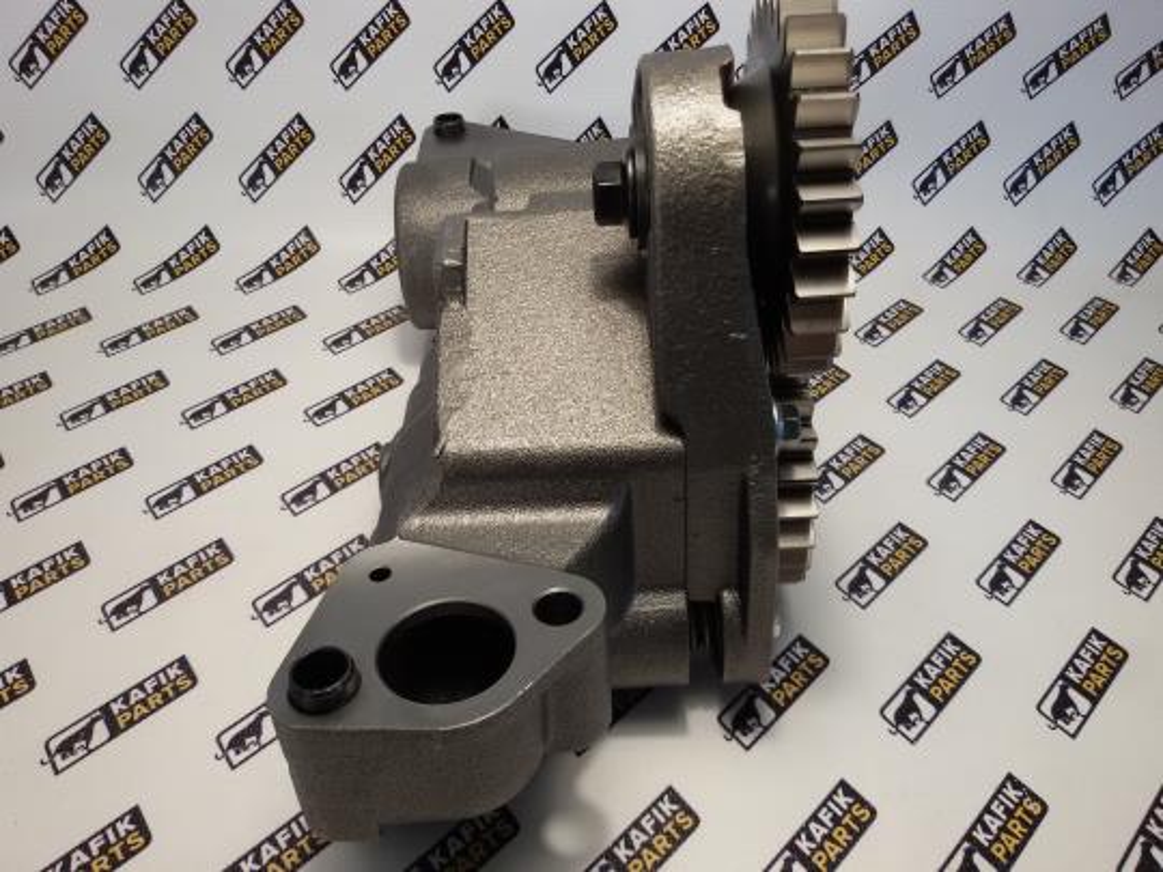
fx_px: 1042
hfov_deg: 58.4
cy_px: 436
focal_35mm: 31
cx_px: 582
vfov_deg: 45.4
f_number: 2.4
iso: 50
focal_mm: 2.93
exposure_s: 1/33
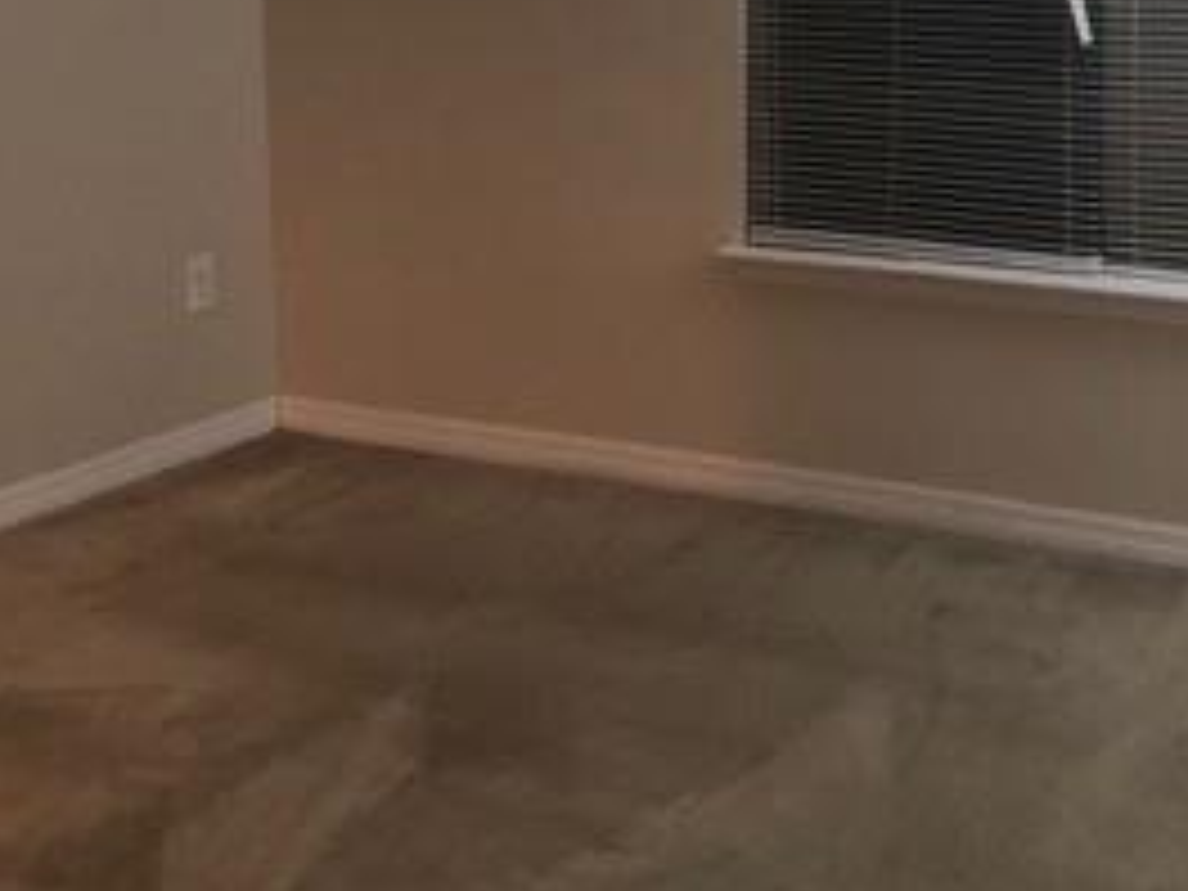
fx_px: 2334
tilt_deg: -6.4
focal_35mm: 68
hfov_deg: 28.4
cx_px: 774
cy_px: 72
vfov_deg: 21.1
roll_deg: +0.8
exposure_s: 1/15
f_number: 1.8
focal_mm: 3.99
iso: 100
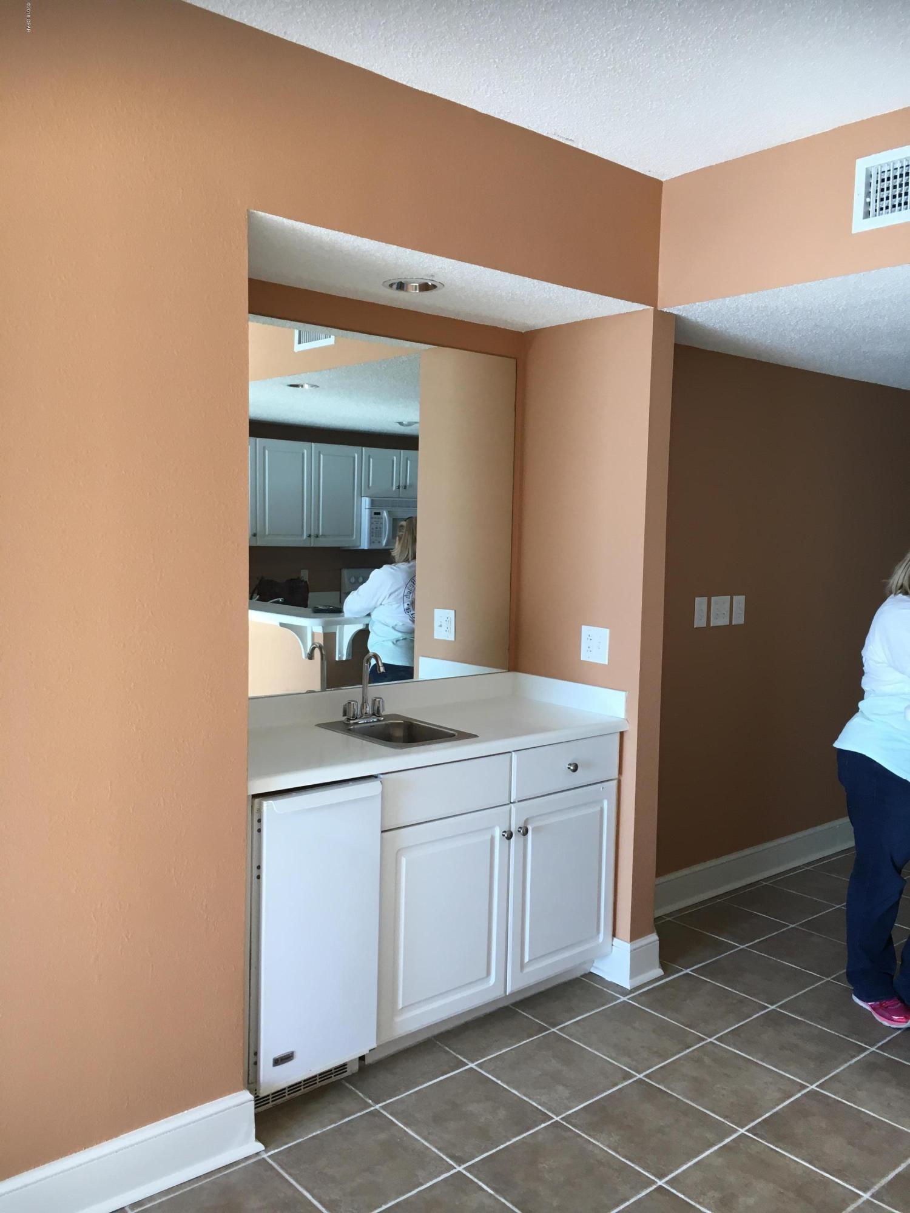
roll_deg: -3.0
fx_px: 1016
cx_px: 455
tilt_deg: -3.7
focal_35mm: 29
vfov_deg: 61.7
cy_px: 606
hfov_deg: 48.2
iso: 25
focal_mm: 4.15
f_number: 2.2
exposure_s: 1/30
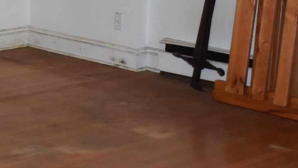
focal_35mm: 119
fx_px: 941
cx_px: -127
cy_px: -105
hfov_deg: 16.6
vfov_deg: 9.8
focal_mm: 18
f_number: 4
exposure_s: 1/60
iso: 1000
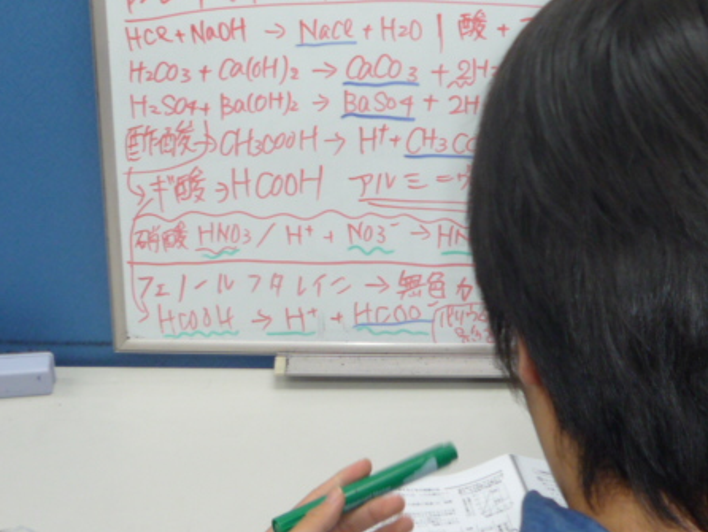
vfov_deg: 22.2
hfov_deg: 29.4
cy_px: 179
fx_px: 1351
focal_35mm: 66
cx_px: 375
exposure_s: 1/30
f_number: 2.8
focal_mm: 4.5
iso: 100
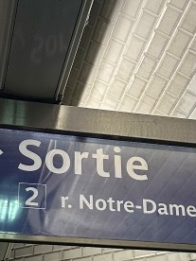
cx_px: 130
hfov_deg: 16.9
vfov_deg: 22.3
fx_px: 657
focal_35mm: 87
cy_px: 202
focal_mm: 6.86
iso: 160
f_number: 1.78
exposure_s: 1/100
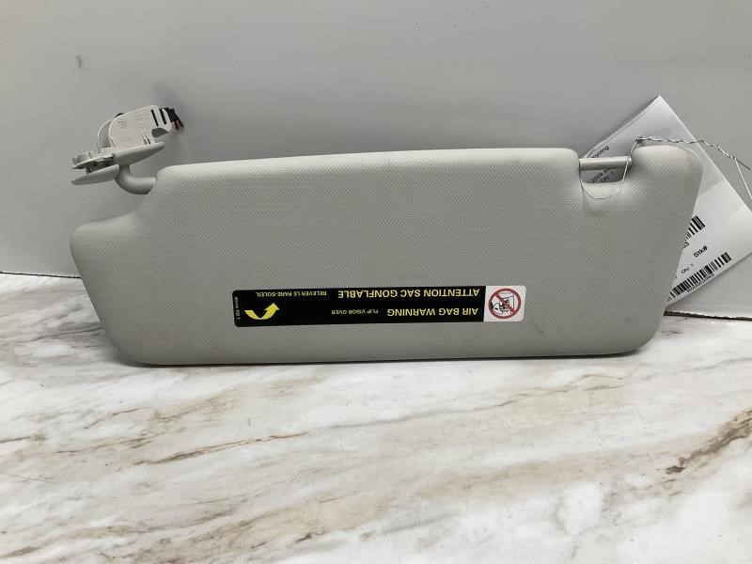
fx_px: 630
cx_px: 376
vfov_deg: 48.2
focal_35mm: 29
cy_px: 282
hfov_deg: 61.7
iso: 25
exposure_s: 1/551
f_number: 1.8
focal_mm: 3
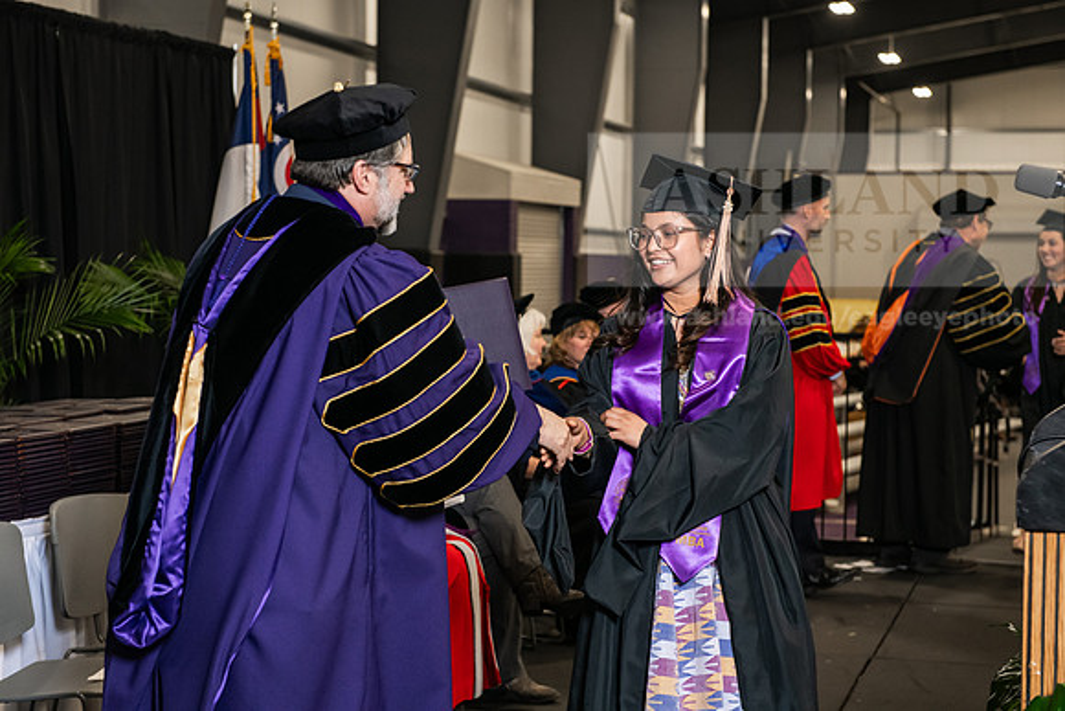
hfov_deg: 28.8
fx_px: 2071
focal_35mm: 70
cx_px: 532
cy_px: 356
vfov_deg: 19.5
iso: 2000
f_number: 5
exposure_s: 1/200
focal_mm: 70
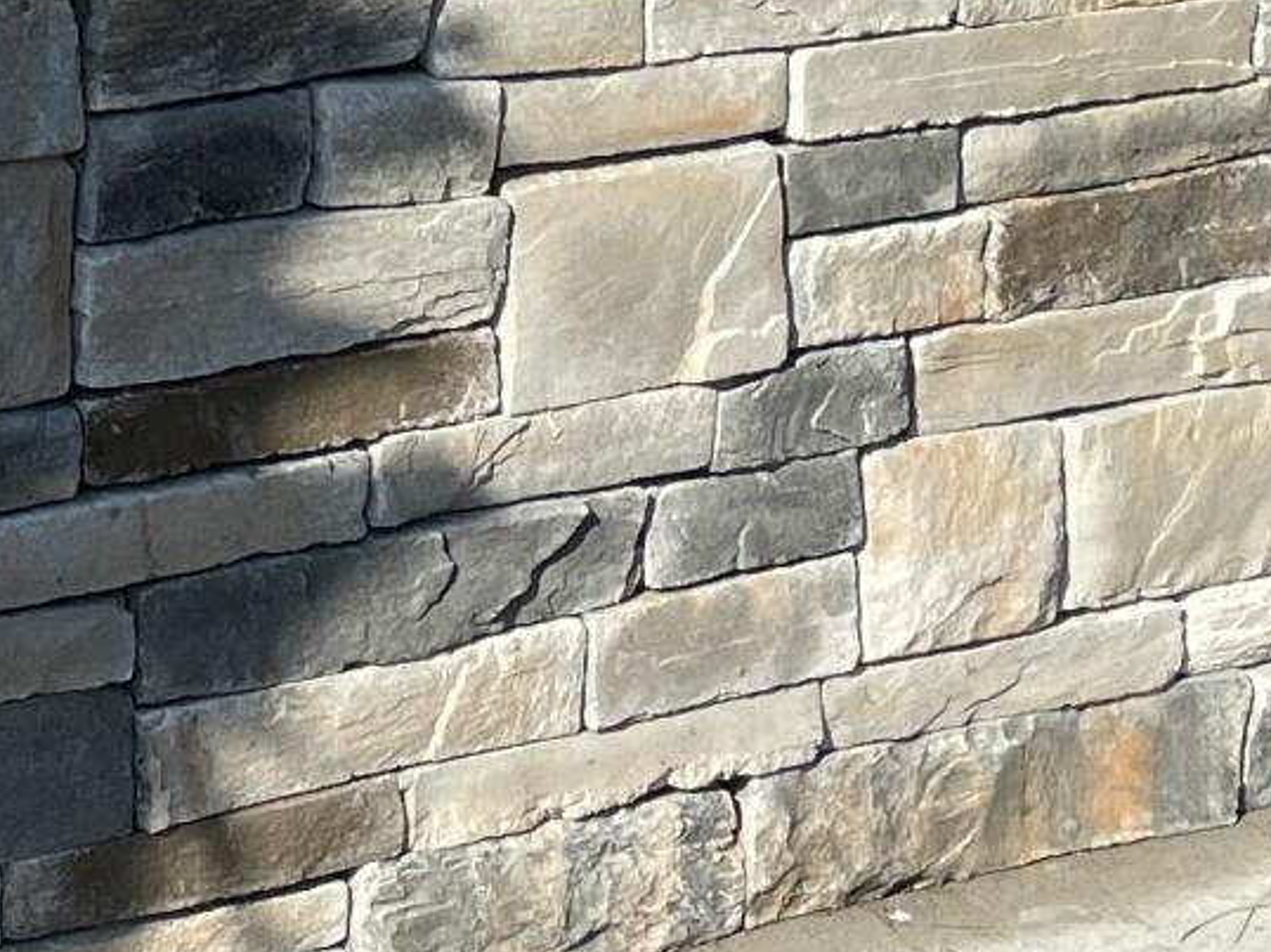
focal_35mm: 145
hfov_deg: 13.2
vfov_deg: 9.8
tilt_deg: -6.5
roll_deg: -1.9
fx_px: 5322
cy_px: -654
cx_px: -371
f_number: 1.6
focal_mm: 4.2
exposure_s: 1/4132
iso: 32
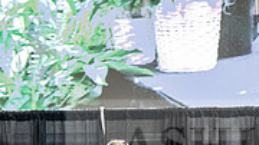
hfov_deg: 3.2
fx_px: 4647
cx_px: 23
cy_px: 273
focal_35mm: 677
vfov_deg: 1.8
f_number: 4
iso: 5000
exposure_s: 1/200
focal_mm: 200
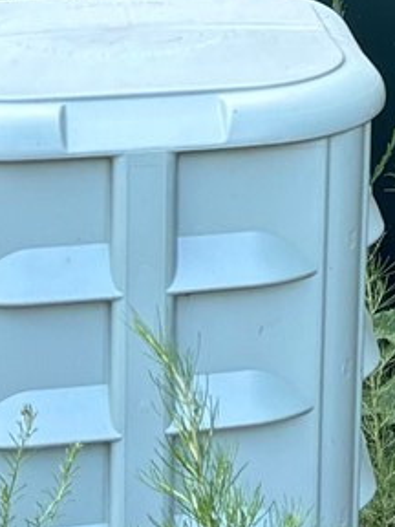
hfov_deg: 7.5
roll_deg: -2.4
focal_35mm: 185
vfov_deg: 10.2
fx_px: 2815
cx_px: 929
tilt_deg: -8.5
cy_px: -348
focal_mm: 5.96
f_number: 1.6
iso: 32
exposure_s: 1/121
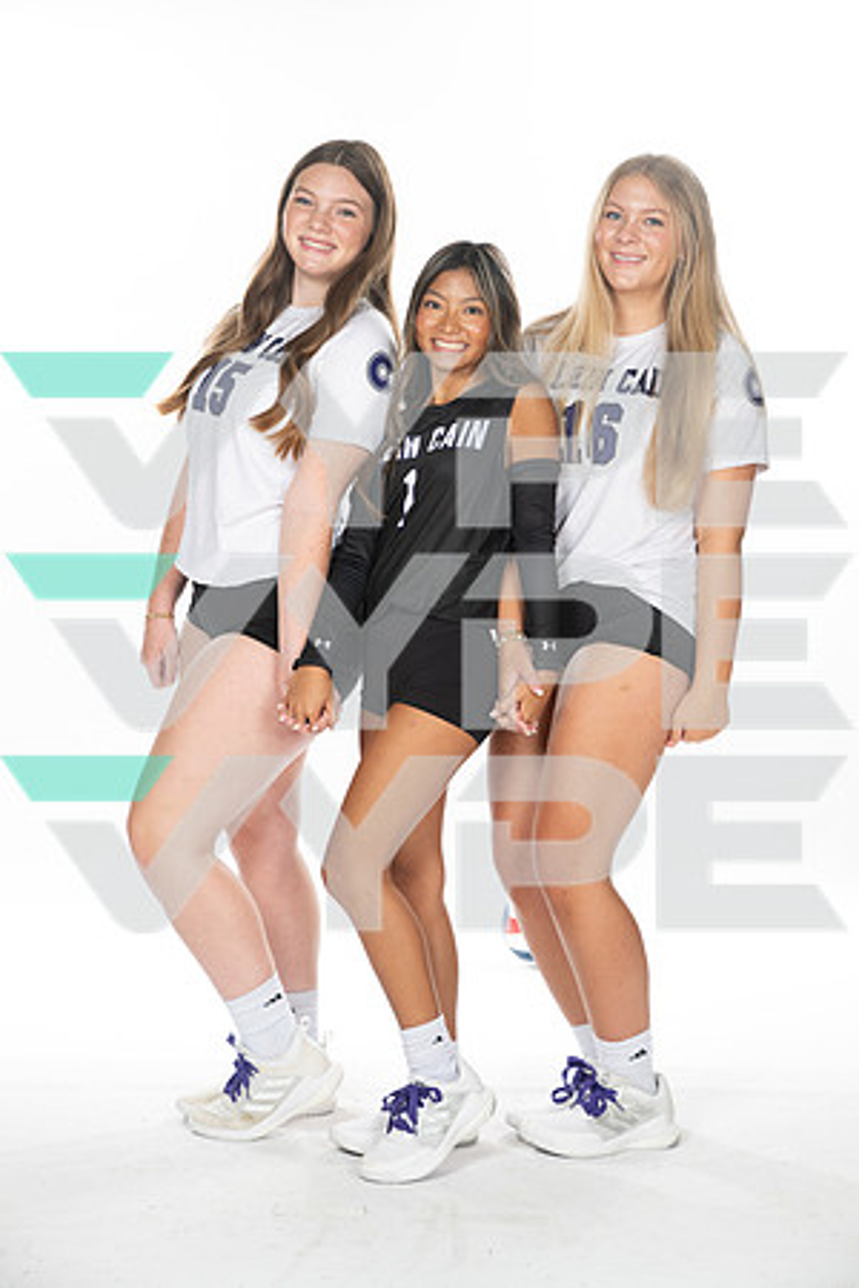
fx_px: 2219
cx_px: 430
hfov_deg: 21.9
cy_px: 644
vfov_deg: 32.4
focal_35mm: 62
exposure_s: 1/320
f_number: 7.1
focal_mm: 62
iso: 800
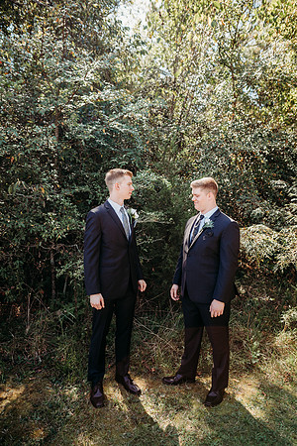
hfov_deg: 53.1
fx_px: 297
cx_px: 148
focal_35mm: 24
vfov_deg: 73.7
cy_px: 223
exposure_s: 1/400
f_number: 2.8
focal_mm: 24
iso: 125
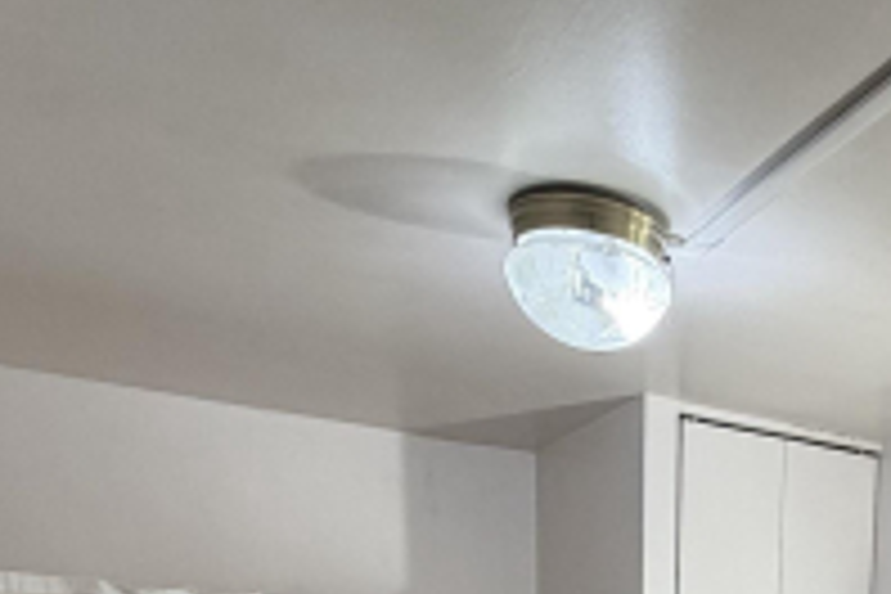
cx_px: 839
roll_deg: -3.0
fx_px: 1213
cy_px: 1044
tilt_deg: -14.0
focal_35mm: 49
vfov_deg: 20.4
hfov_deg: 37.1
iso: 200
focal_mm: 2.22
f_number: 2.2
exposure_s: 1/60
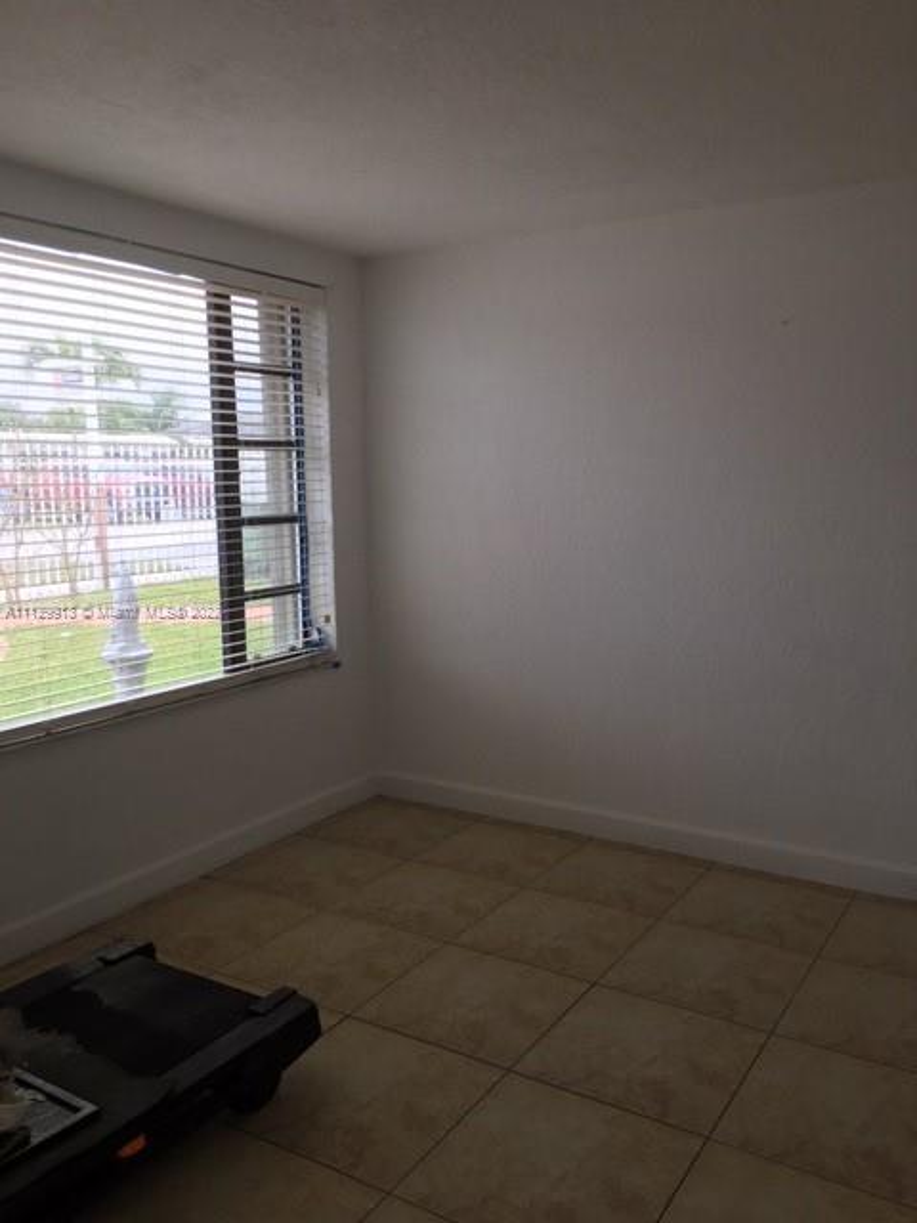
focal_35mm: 29
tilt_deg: -5.9
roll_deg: +0.1
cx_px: 458
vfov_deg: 61.7
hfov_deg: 48.2
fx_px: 1024
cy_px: 612
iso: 32
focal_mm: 4.15
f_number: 2.2
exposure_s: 1/40
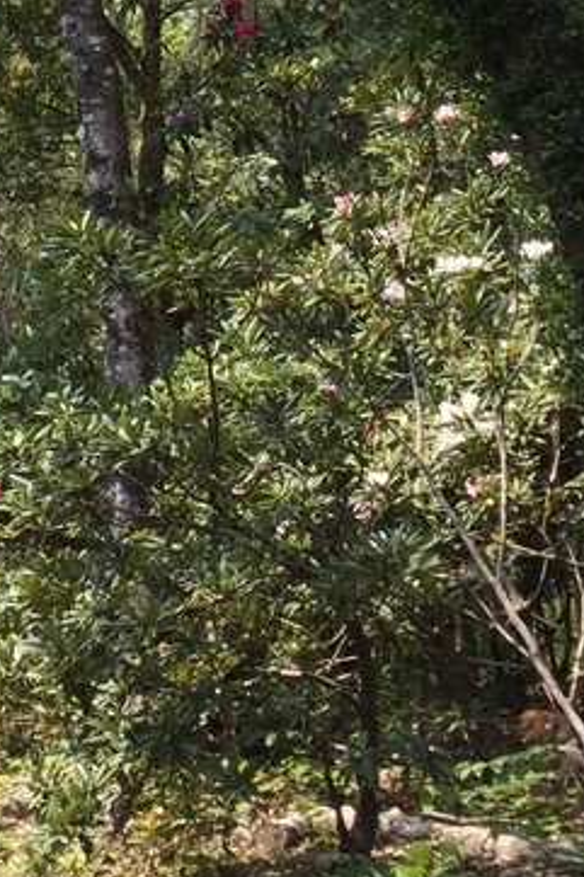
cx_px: -443
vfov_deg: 18.2
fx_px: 2606
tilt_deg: +10.2
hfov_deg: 11.9
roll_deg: -0.3
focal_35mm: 107
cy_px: -153
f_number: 2.4
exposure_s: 1/509
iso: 25
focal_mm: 3.3
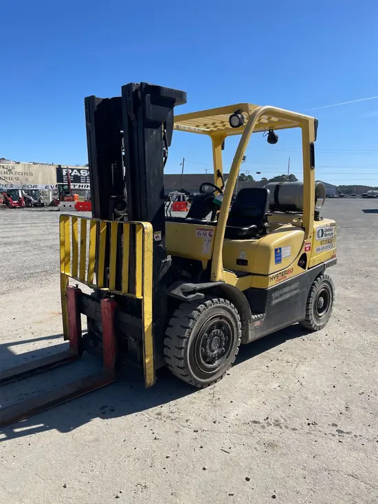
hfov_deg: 53.1
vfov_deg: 67.3
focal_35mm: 26
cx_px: 189
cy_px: 252
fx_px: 378
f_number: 1.6
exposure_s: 1/3205
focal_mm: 4.2
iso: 32
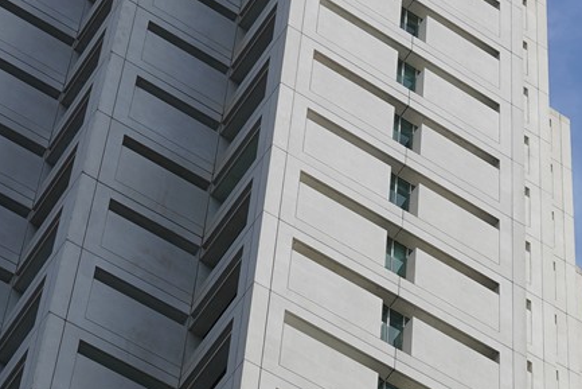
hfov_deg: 12.6
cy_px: 549
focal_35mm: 157
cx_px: 780
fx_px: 2539
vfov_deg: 8.6
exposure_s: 1/100
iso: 100
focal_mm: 34
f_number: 14
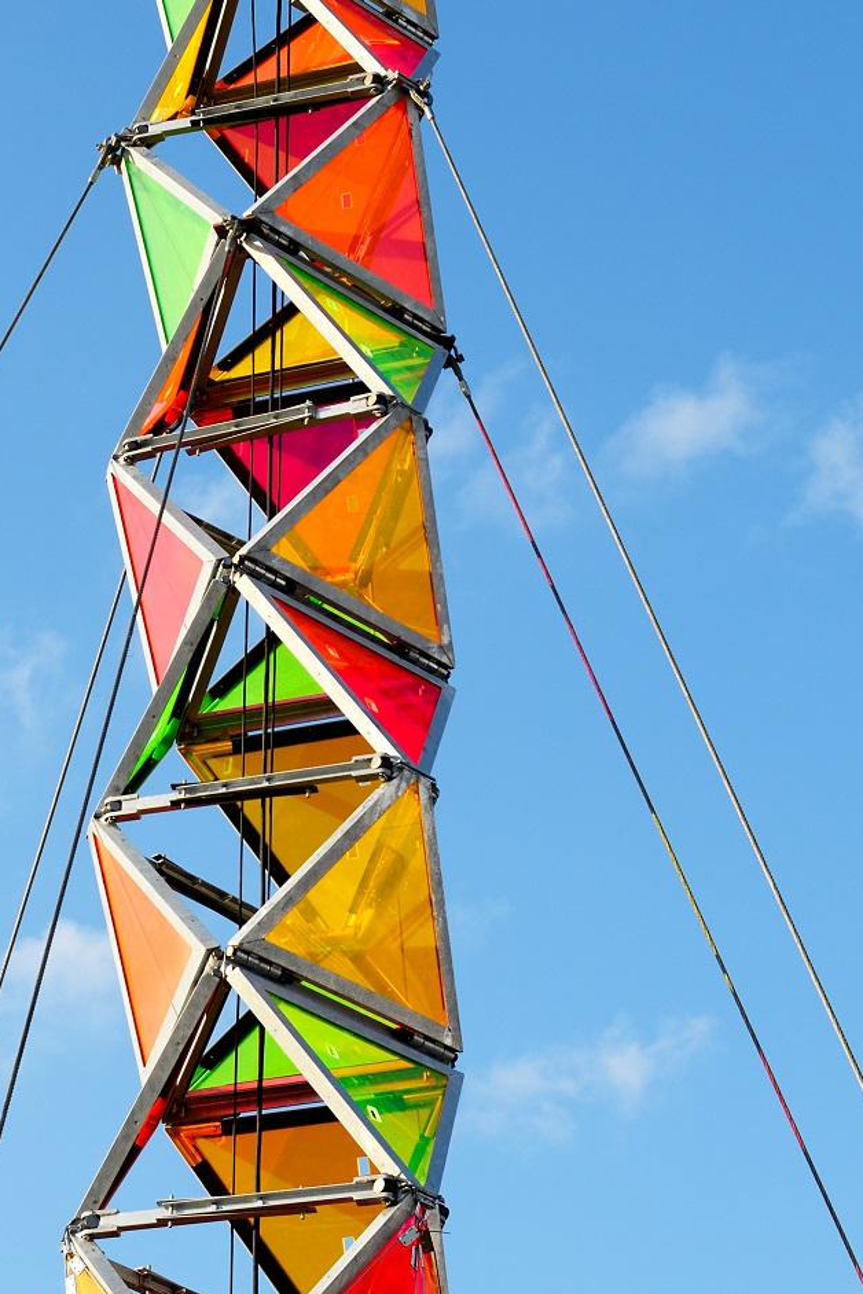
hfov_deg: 12.8
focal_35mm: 107
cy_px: 527
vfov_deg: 19.1
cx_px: 243
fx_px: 3847
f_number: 5.6
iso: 100
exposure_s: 1/320
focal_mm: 35
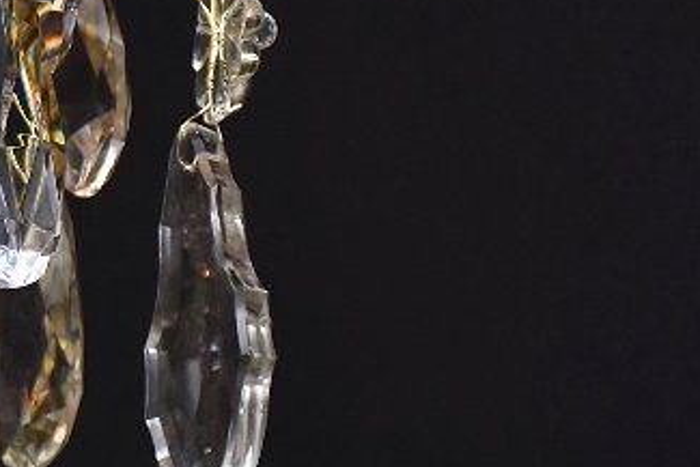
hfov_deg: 6.5
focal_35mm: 310
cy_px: 346
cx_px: -554
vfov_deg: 4.4
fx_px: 6030
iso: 640
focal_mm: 56
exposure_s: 1/160
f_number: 4.8
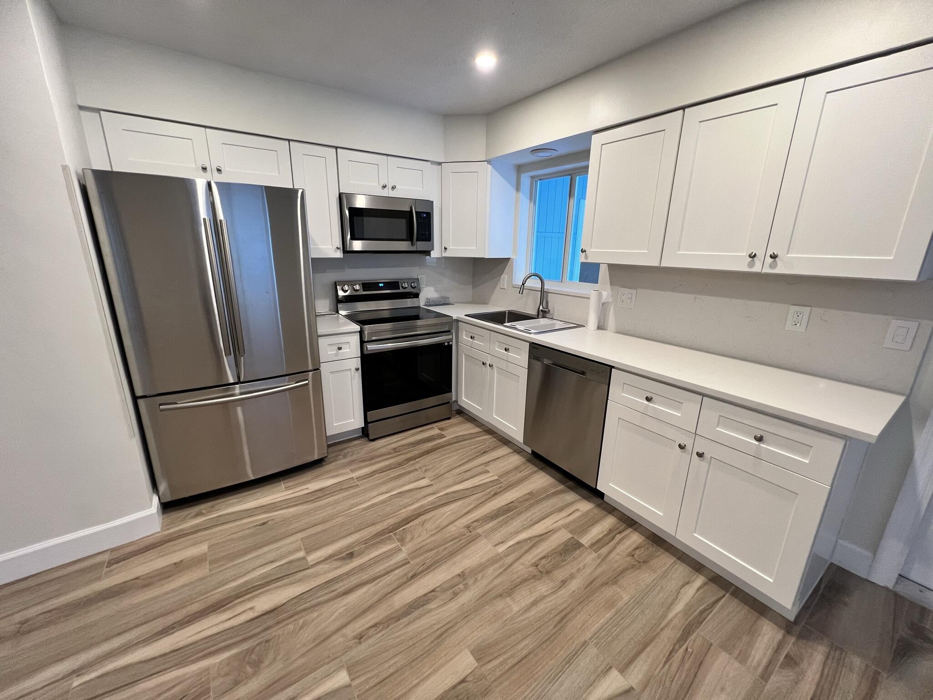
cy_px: 350
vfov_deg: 89.9
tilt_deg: -14.8
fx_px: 350
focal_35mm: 13
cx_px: 466
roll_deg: -0.3
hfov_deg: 106.2
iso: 200
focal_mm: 1.57
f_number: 1.8
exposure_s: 1/60
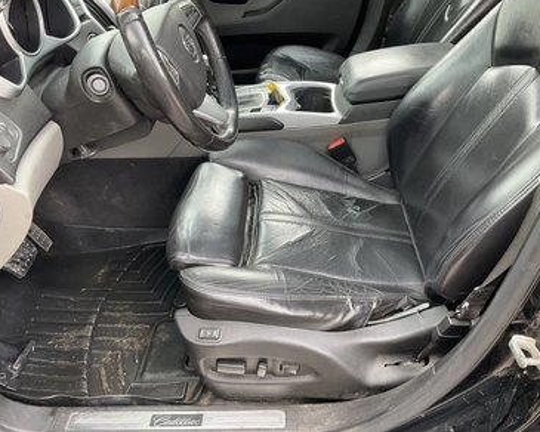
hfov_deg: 57.1
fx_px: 495
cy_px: 212
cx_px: 293
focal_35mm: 31
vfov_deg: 47.1
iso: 64
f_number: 1.8
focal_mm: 3
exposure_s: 1/122
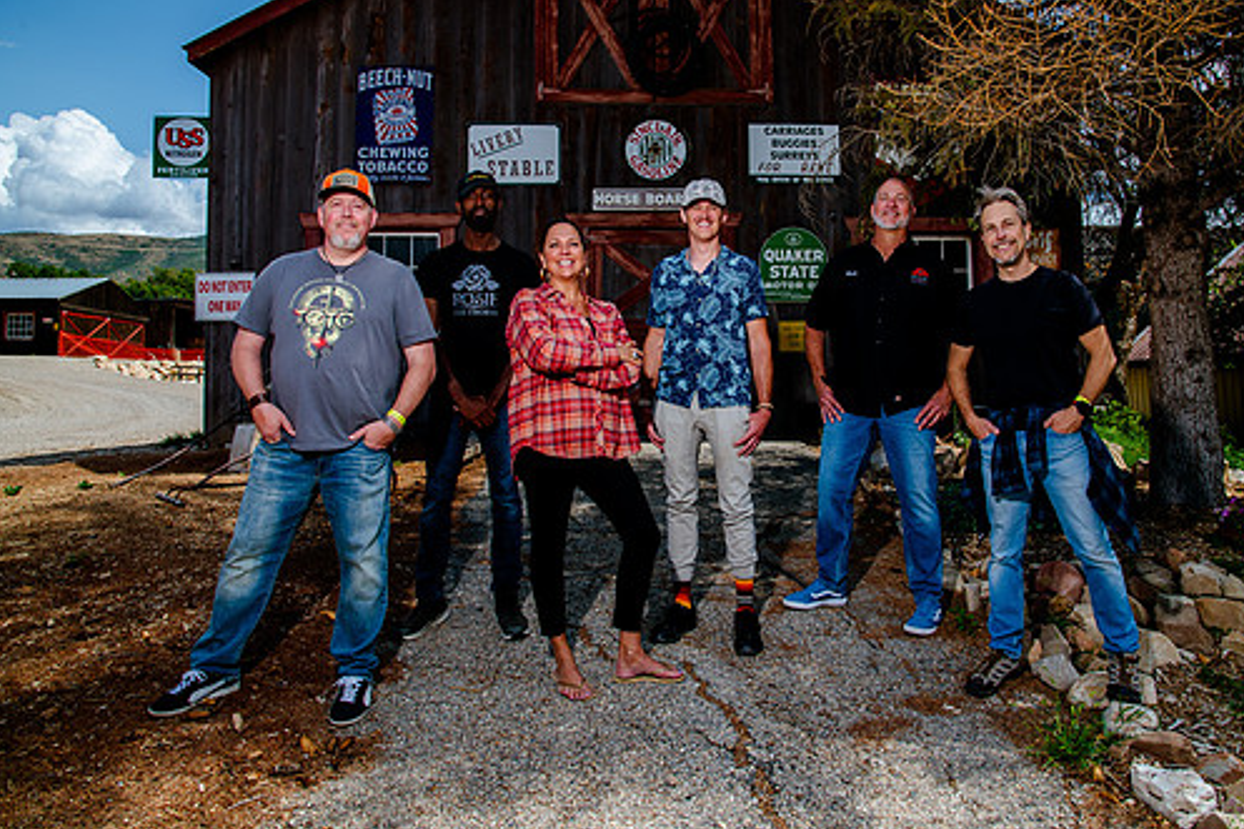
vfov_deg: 46.2
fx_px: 967
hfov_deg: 65.2
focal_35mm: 28
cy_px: 351
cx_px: 701
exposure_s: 1/250
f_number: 11
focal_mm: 24
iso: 200
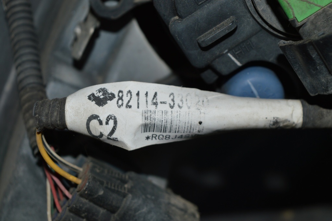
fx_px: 760
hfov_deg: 24.6
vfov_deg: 16.5
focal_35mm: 82
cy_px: 110
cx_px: 166
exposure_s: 1/60
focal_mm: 55
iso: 100
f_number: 8
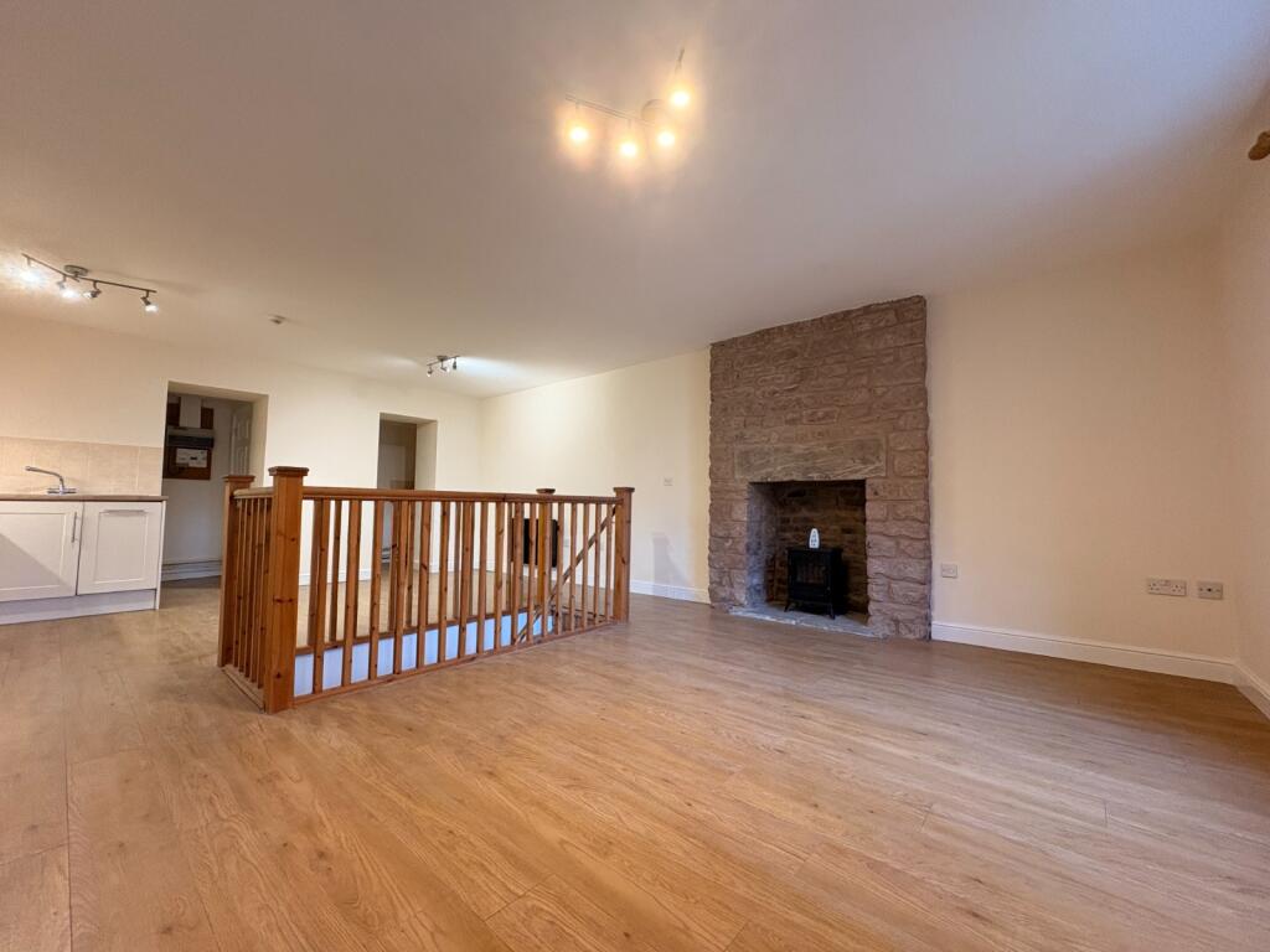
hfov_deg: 102.1
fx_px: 514
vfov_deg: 85.7
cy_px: 476
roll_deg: +0.5
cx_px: 635
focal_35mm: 14
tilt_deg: +3.7
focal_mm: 2.22
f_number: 2.2
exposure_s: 1/50
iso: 200
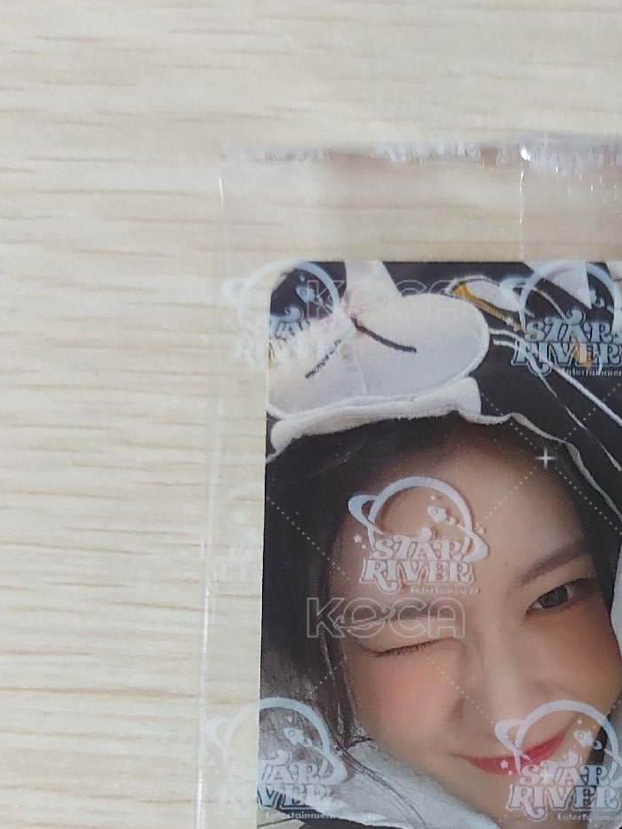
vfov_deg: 37.4
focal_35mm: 49
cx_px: 545
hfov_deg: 28.7
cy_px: 669
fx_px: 1174
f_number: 1.8
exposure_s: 1/24
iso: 320
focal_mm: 5.23
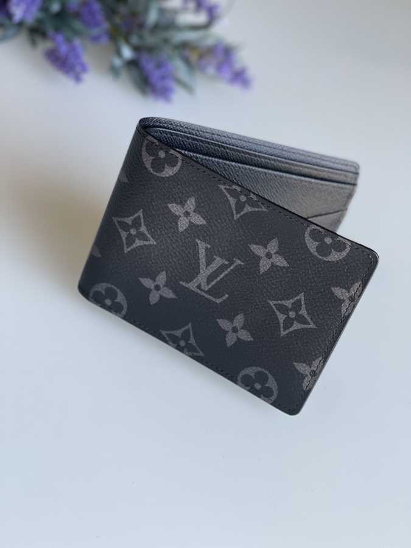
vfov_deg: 30.3
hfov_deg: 22.9
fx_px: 1013
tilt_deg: -28.2
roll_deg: -23.4
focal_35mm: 64
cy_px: 274
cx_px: 206
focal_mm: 7.5
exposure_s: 1/121
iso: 125
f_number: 2.2
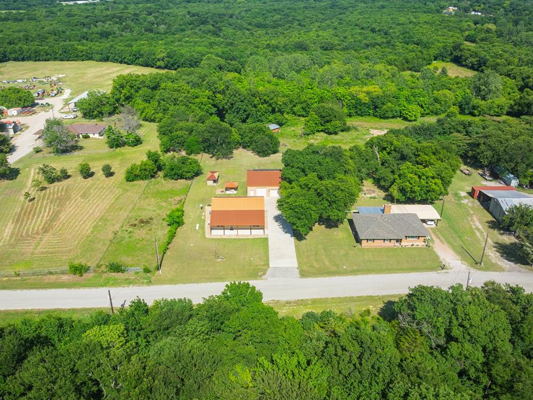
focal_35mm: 28
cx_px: 247
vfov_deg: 49.7
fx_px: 431
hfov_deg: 63.4
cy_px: 181
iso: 100
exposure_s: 1/240
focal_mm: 12.29
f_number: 7.1
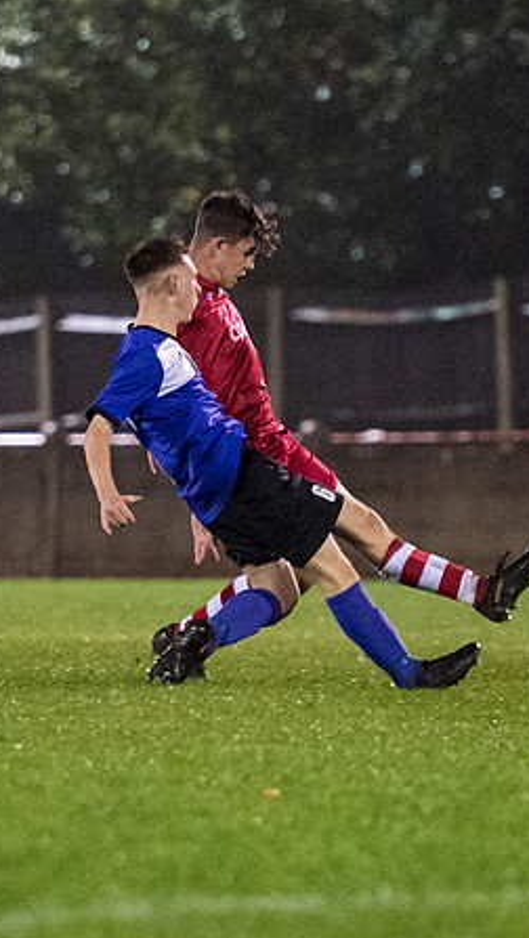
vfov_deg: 3.4
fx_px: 15982
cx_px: 210
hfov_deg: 1.9
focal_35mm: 642
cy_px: 470
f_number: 2.8
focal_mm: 200
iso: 6400
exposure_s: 1/1000
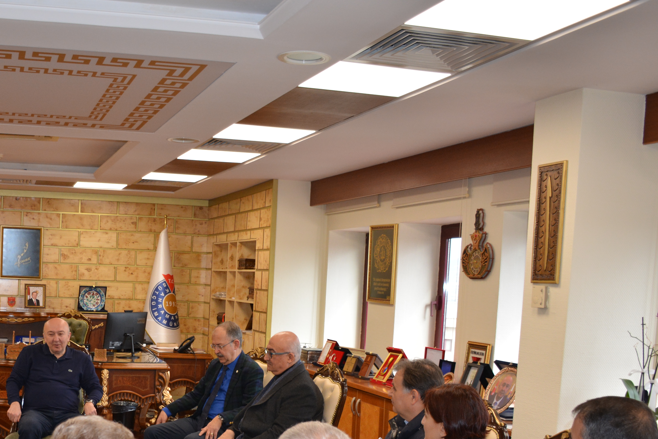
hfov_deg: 40.6
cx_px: 154
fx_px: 859
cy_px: 367
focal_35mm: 47
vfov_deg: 27.9
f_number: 3.5
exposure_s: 1/125
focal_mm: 18
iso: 400
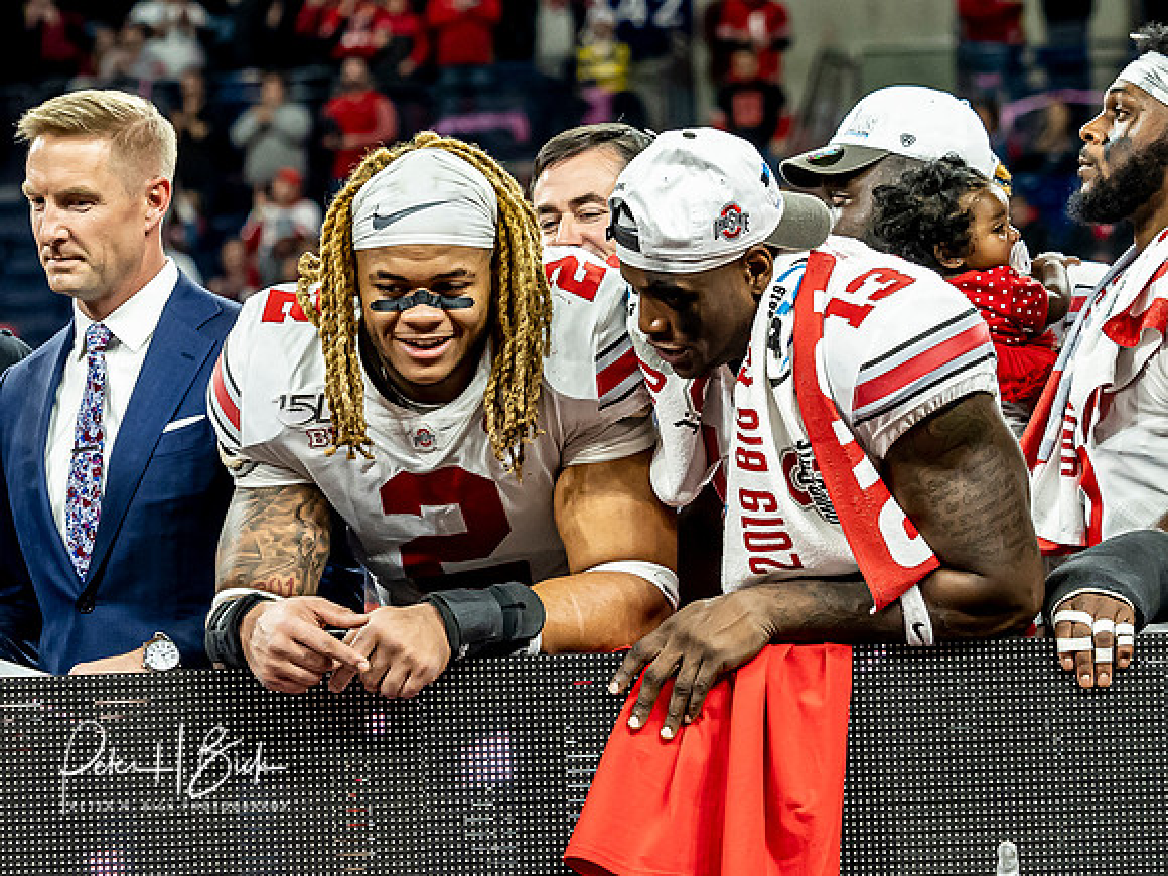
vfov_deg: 5.0
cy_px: 236
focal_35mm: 296
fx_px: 9972
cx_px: 446
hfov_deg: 6.7
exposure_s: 1/320
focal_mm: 82
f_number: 3.5
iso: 1250
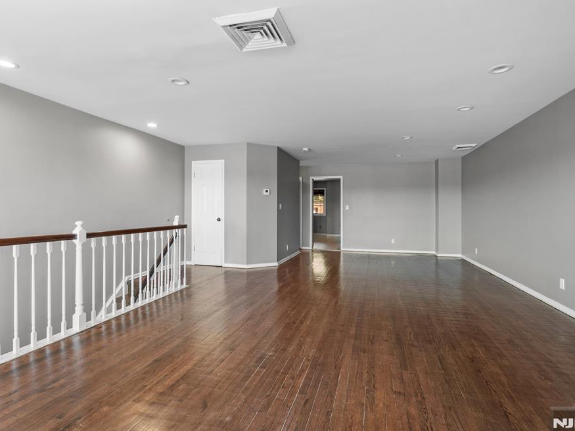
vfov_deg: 71.6
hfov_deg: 87.7
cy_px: 215
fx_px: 299
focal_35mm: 18
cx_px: 281
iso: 250
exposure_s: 1/1.67
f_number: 9
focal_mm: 16
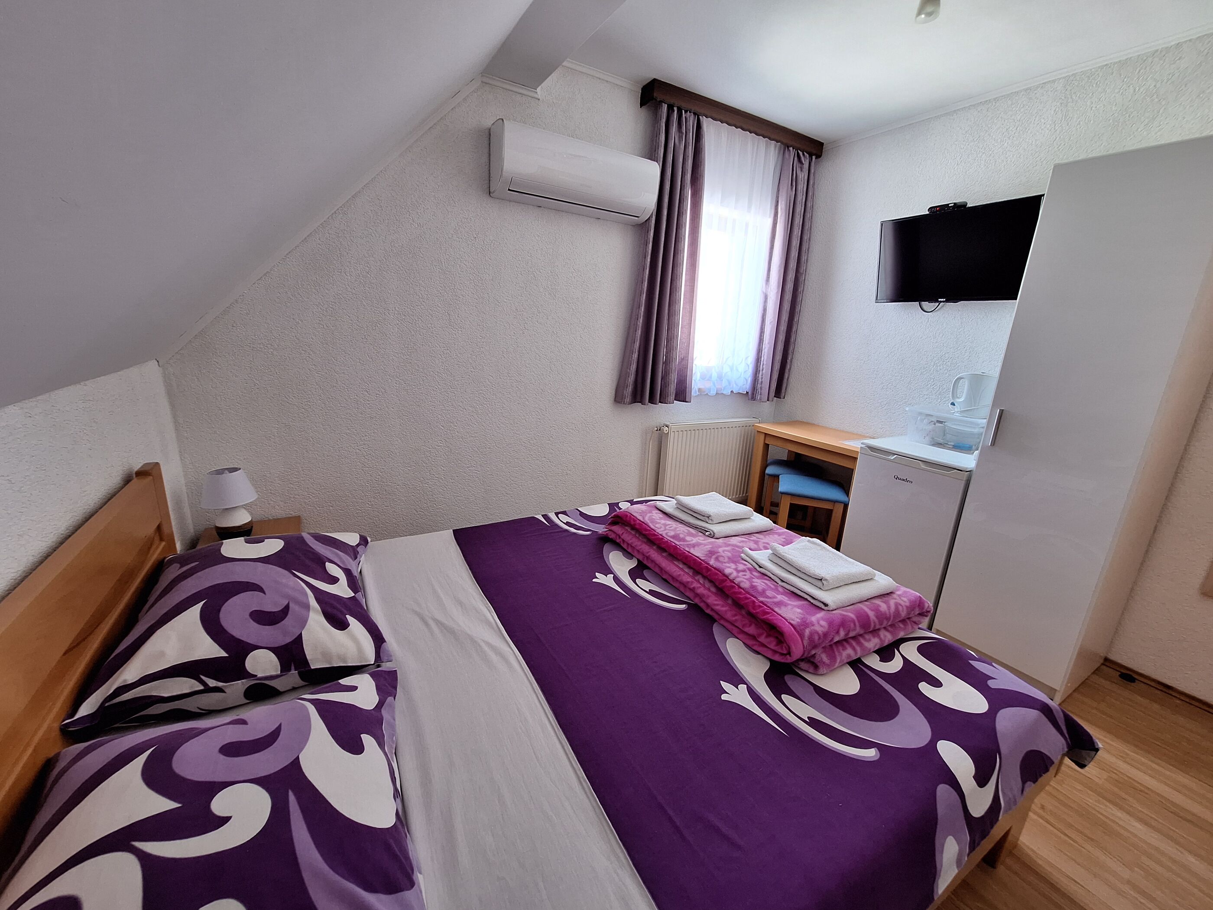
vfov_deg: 89.9
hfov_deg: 106.2
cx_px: 606
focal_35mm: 13
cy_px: 455
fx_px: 456
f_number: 2.2
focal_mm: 1.74
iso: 80
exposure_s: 1/40
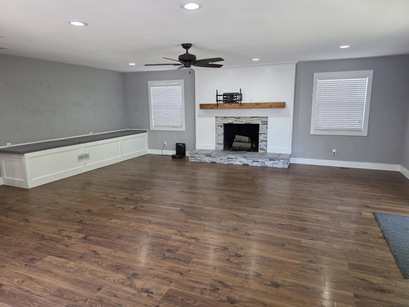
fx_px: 272
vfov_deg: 58.9
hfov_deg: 73.9
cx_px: 204
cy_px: 154
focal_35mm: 23
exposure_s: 1/120
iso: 250
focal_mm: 6.3
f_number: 1.7
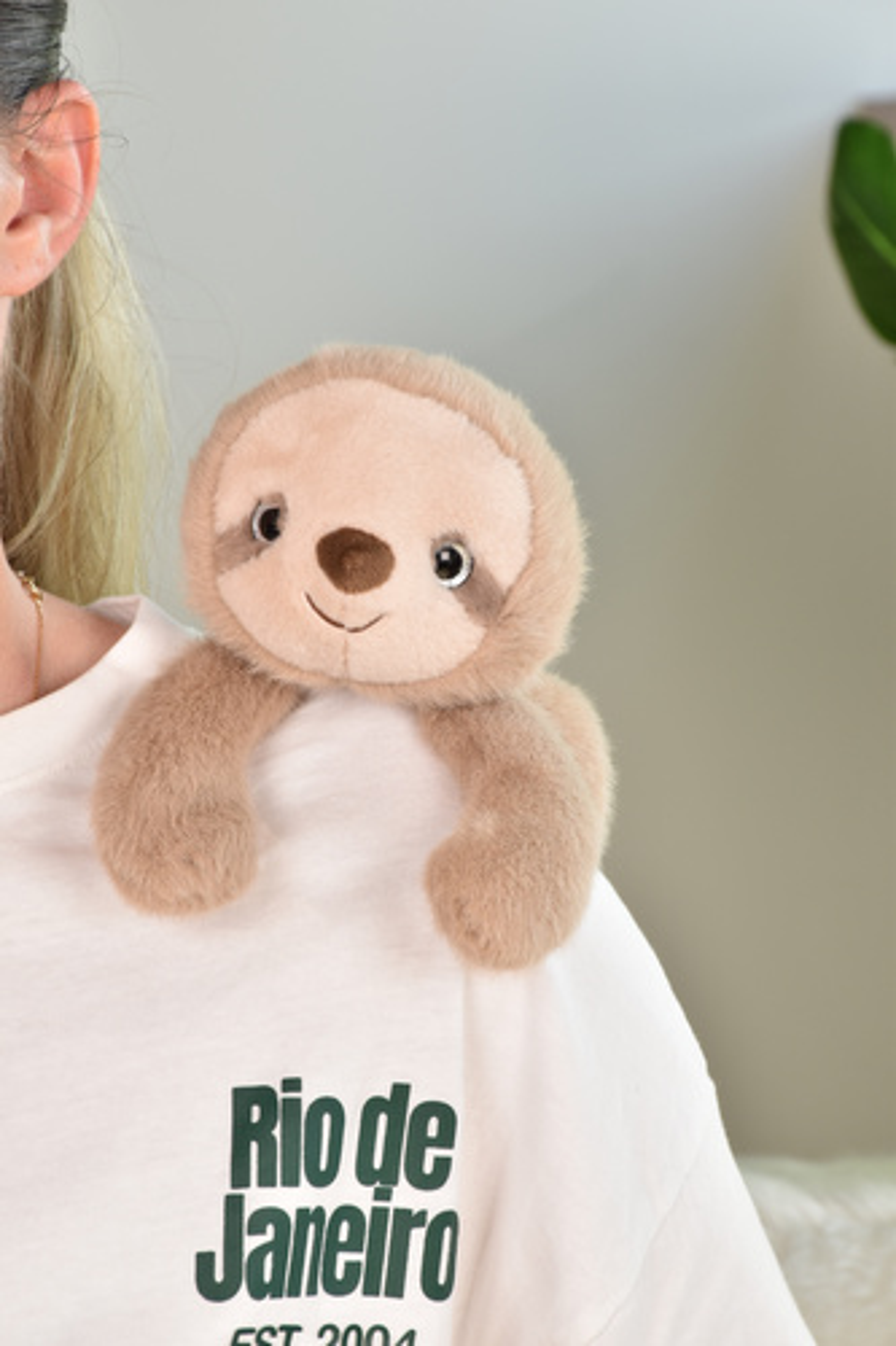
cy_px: 673
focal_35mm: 210
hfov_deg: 6.5
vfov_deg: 9.8
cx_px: 448
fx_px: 7845
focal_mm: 140
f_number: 10
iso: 250
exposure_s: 1/60
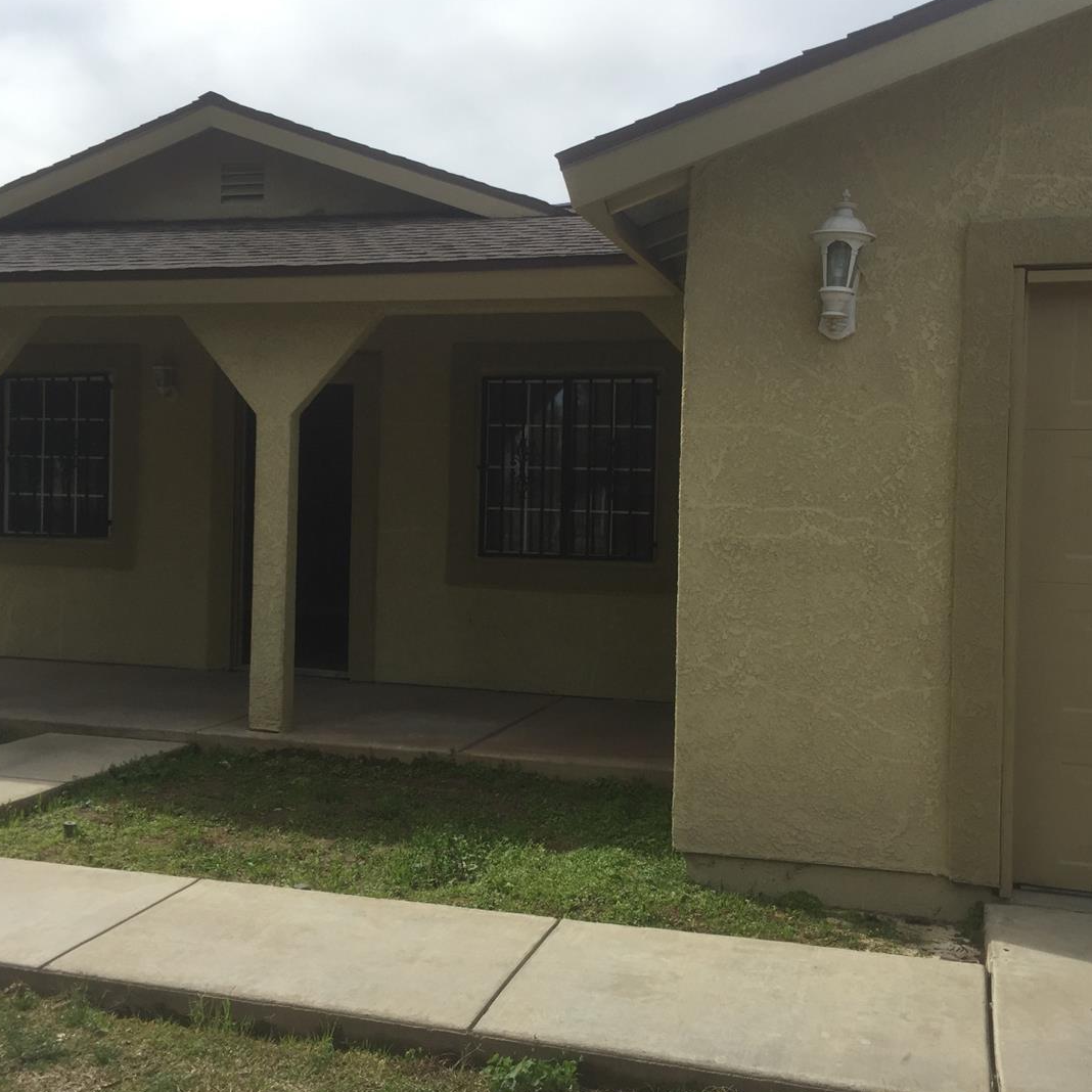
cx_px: 546
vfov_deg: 46.0
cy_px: 535
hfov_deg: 46.0
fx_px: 1285
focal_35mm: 36
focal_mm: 4.15
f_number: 2.2
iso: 32
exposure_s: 1/1799
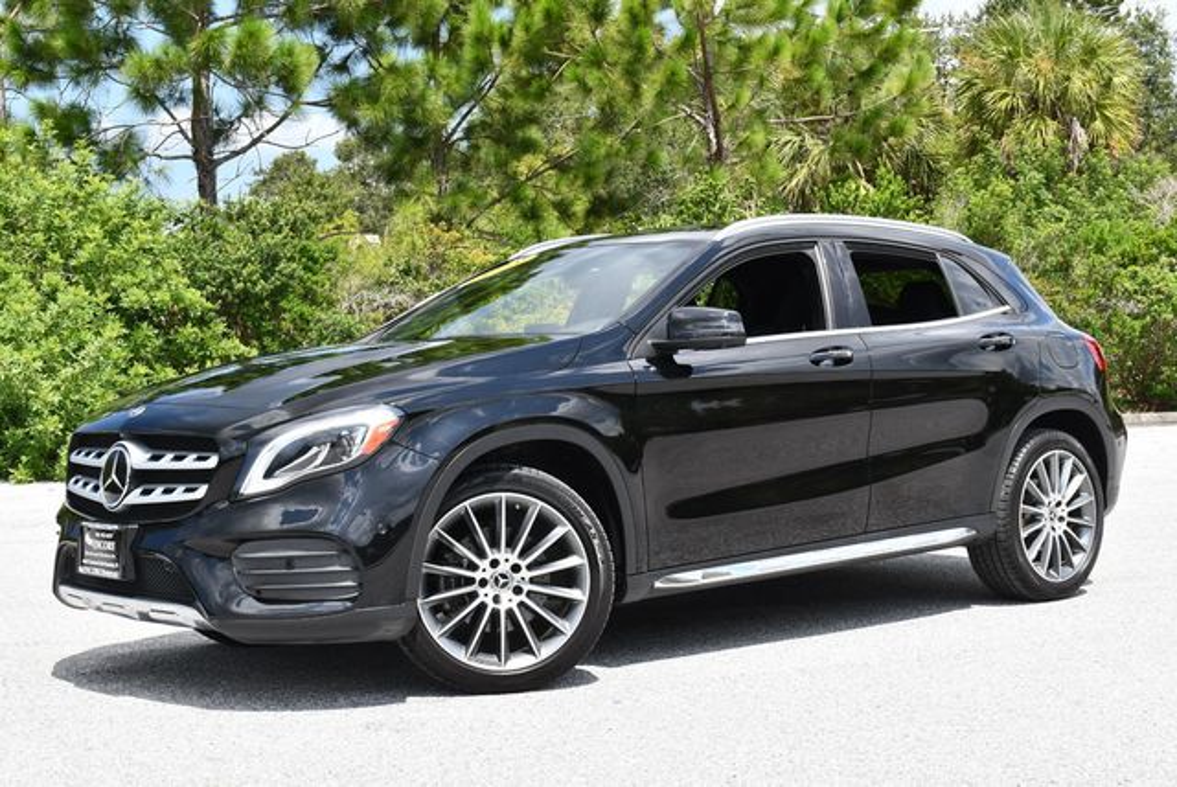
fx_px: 1833
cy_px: 394
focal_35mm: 56
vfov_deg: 24.2
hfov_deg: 35.6
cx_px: 588
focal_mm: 28
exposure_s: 1/250
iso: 160
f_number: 8
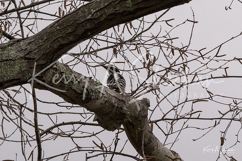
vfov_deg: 2.5
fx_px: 3696
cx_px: 104
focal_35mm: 550
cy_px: 70
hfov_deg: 3.8
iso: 2000
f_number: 16
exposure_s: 1/1000
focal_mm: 200
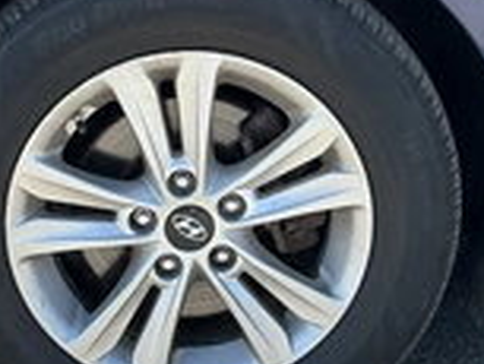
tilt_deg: -20.7
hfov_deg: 26.6
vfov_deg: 20.2
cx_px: 193
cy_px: 174
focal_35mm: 73
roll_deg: +2.5
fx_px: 1021
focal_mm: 3
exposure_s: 1/378
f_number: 1.8
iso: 25
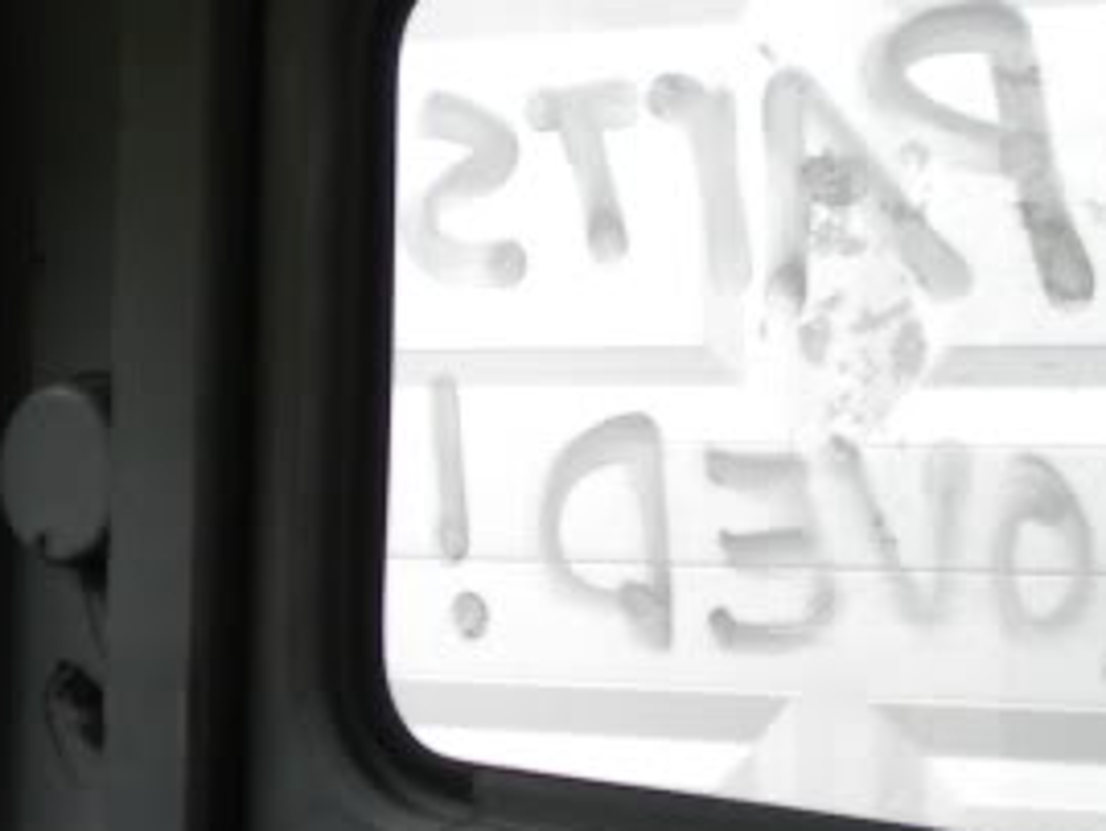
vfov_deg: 11.1
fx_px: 4251
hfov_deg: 14.7
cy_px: 197
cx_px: 111
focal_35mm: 133
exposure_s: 1/80
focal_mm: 6.3
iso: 80
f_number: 3.1
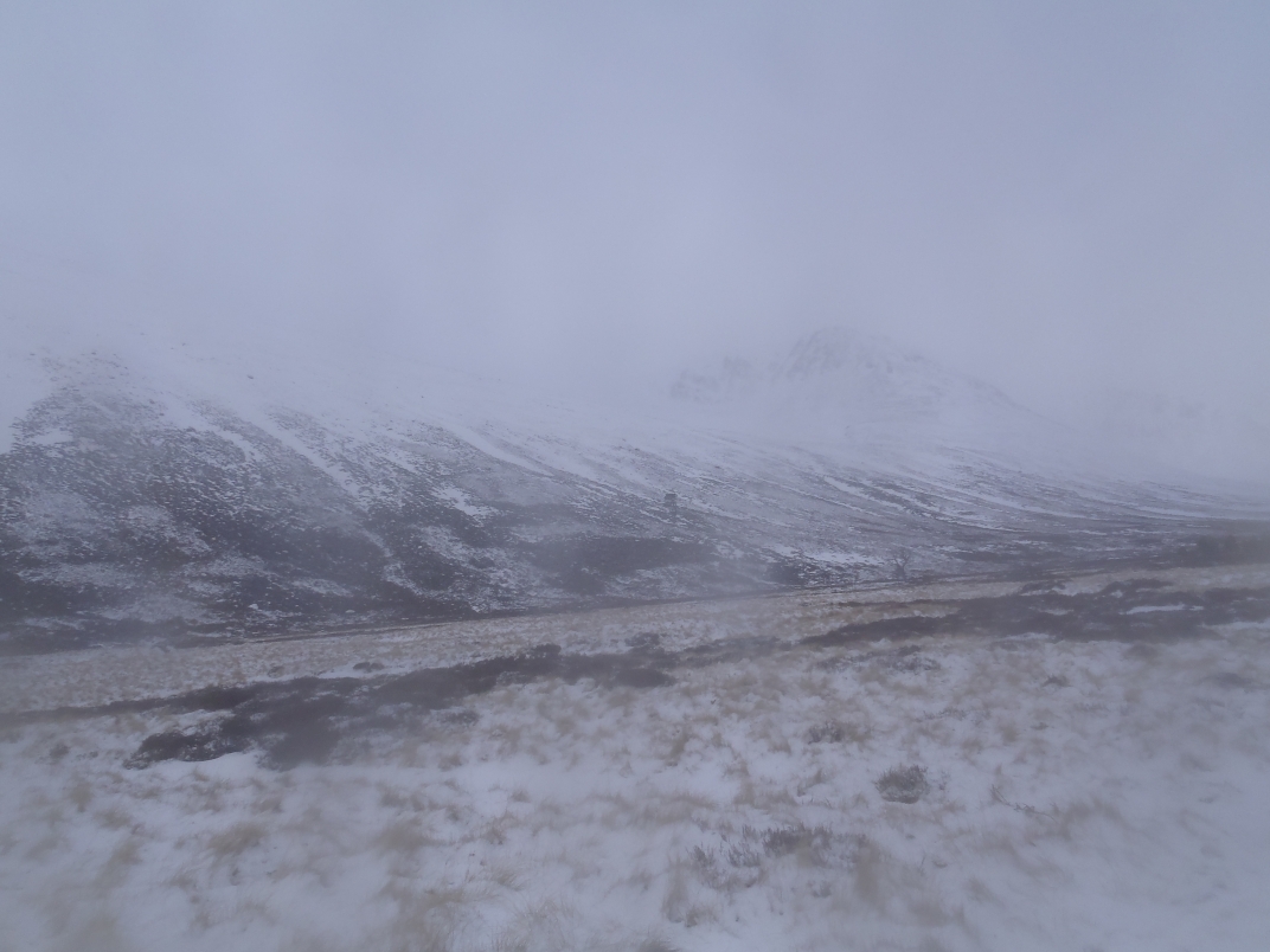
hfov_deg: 63.4
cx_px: 635
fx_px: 1027
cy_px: 476
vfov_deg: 49.7
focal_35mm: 28
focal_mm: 5
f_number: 5.6
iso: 80
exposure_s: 1/500
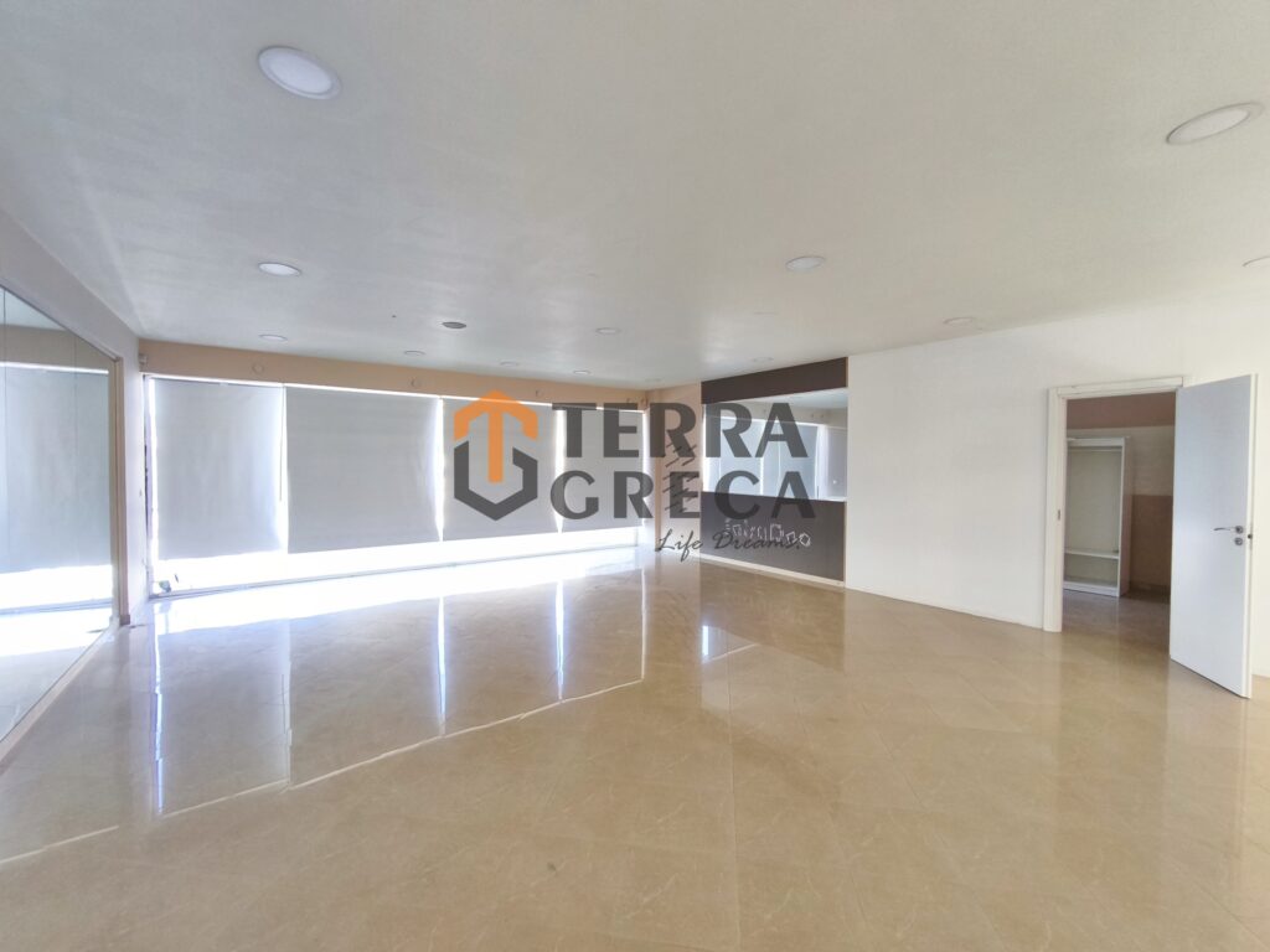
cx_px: 635
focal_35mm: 15
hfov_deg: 98.2
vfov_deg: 81.7
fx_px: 550
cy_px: 476
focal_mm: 1.91
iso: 100
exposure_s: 1/50
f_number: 2.2
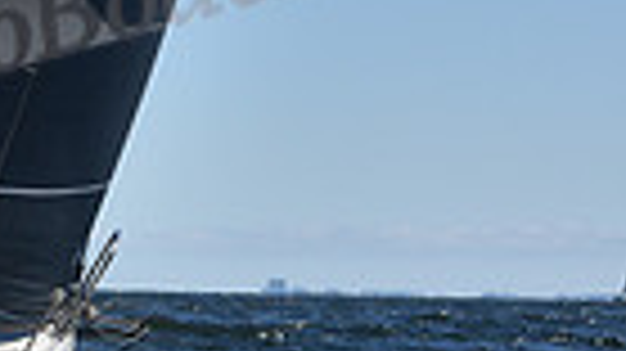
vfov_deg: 4.0
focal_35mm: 306
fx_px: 5076
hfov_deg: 6.9
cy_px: 317
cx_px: -482
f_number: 6.3
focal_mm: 70
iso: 200
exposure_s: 1/800
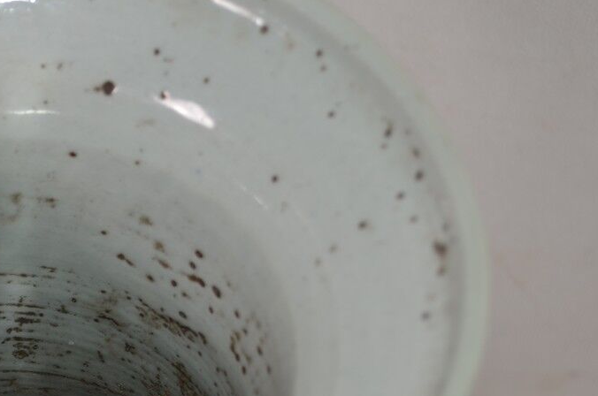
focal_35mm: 135
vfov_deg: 10.1
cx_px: 33
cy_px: 325
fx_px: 2238
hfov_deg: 15.0
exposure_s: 1/200
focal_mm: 38
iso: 100
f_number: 5
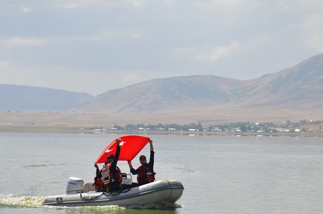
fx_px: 1432
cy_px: 141
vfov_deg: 8.5
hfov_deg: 12.9
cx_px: 160
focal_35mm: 160
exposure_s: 1/320
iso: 100
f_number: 9
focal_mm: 80
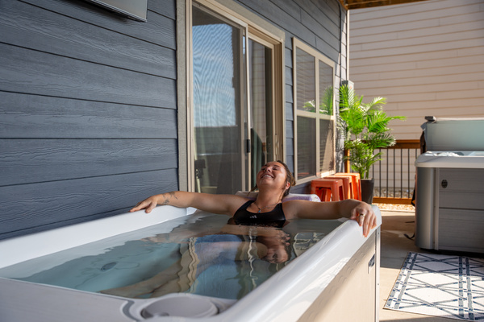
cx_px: 242
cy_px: 161
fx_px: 480
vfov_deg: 37.2
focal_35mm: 36
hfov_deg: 53.5
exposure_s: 1/640
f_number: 3.5
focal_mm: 35.7
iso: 125
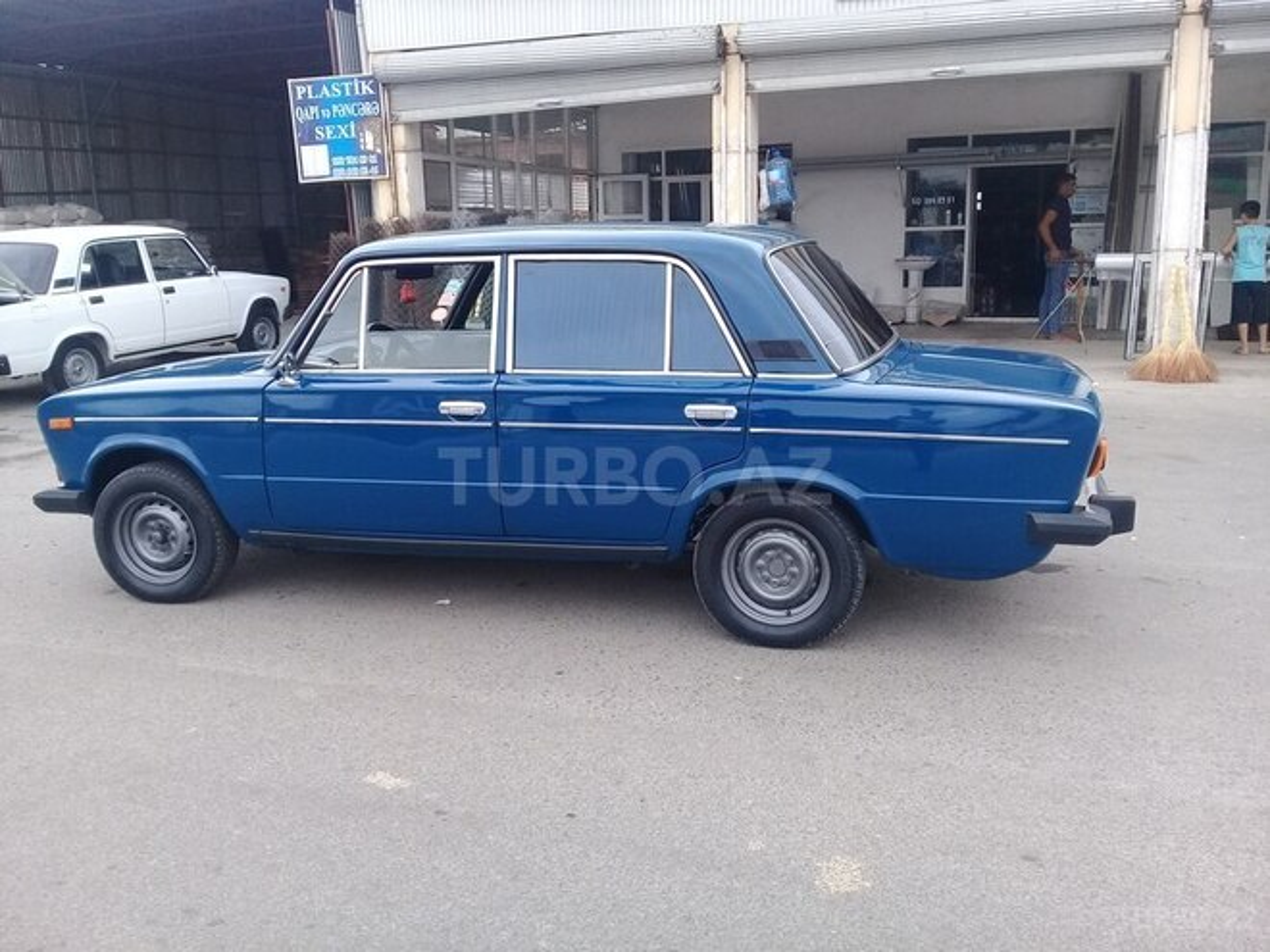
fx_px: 1137
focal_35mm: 31
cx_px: 635
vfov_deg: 45.4
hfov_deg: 58.4
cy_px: 476
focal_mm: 3.3
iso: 50
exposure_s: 1/212
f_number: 2.2
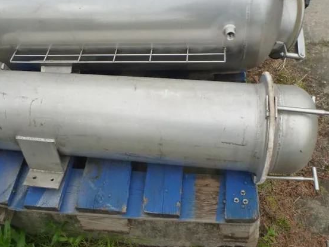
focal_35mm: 38
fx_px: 361
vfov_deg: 37.7
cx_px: 145
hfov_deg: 48.9
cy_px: 115
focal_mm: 4.9
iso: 160
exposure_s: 1/400
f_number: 3.3
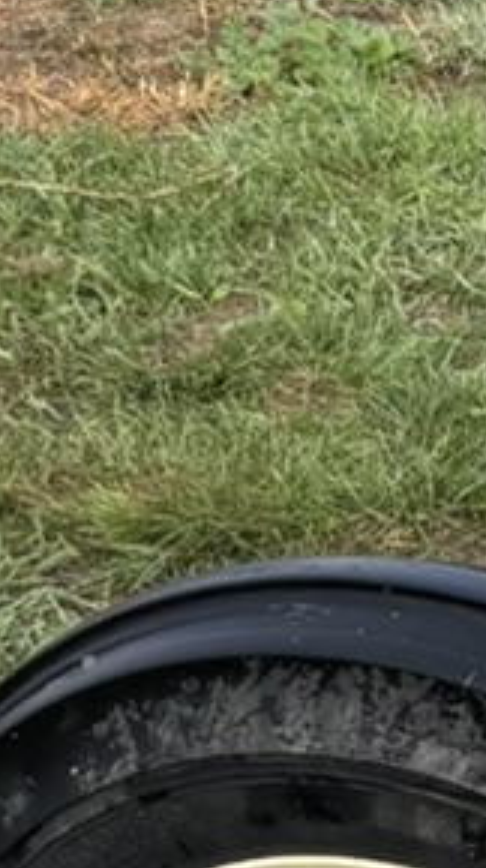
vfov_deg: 10.5
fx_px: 4617
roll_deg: -2.3
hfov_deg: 5.5
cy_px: 1156
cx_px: 1698
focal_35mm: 201
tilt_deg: -28.4
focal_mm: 5.96
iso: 50
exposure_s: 1/851
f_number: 1.6
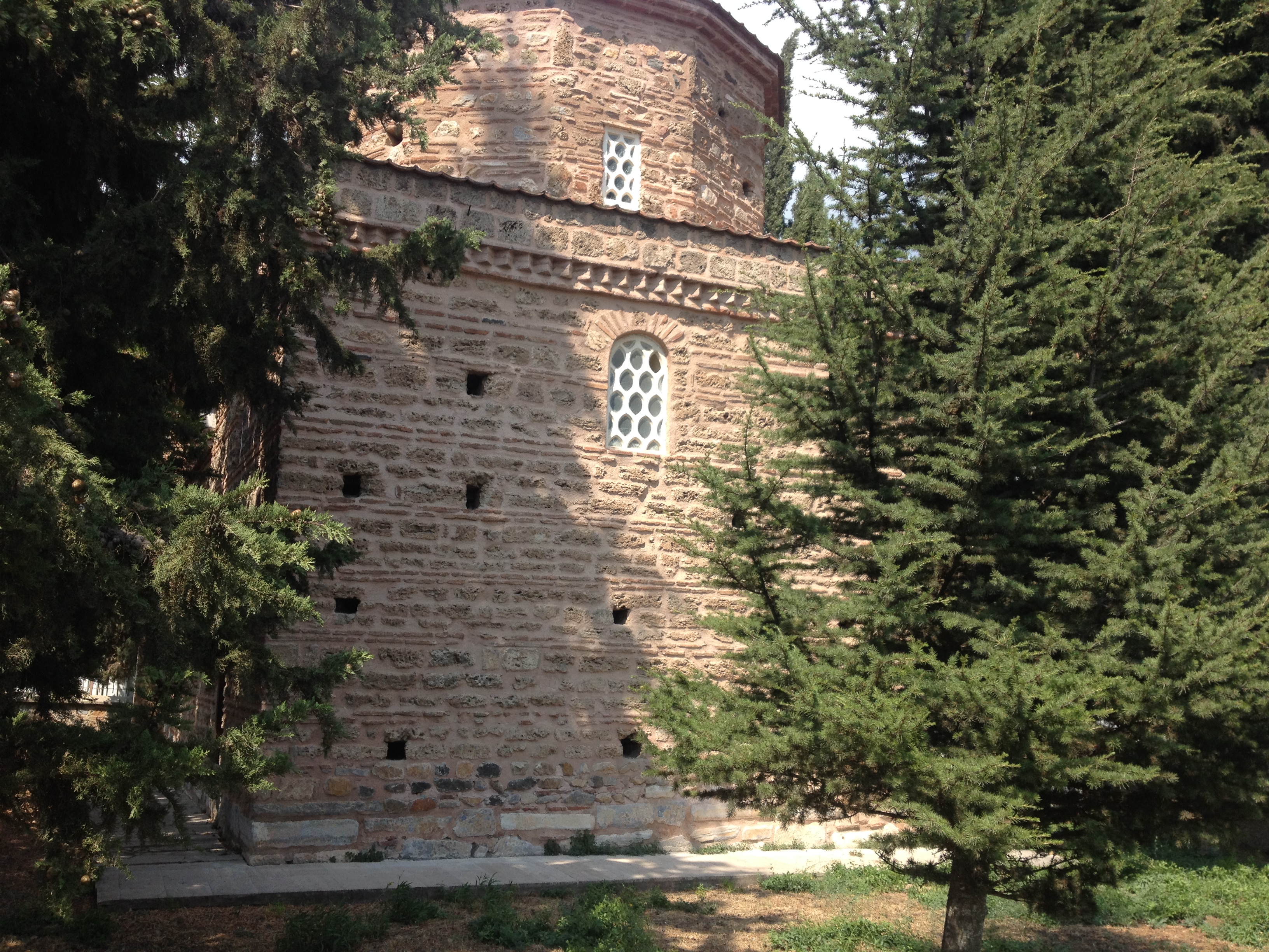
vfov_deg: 40.7
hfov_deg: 52.6
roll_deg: -3.2
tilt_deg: +7.1
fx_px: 1283
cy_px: 476
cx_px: 634
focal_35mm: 35
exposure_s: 1/1004
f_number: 2.4
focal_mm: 4.28
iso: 50
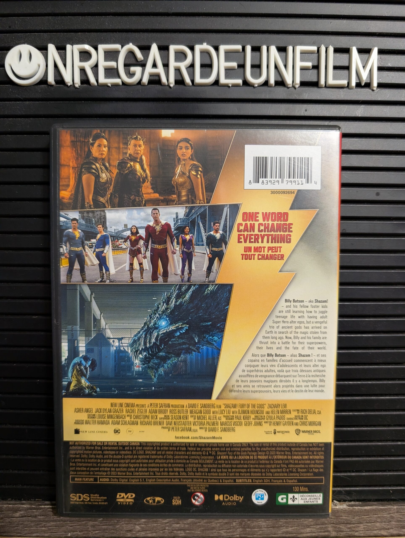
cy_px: 269
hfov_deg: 56.9
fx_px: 373
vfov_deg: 71.5
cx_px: 202
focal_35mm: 24
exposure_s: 1/120
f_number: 1.68
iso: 638
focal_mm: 6.9
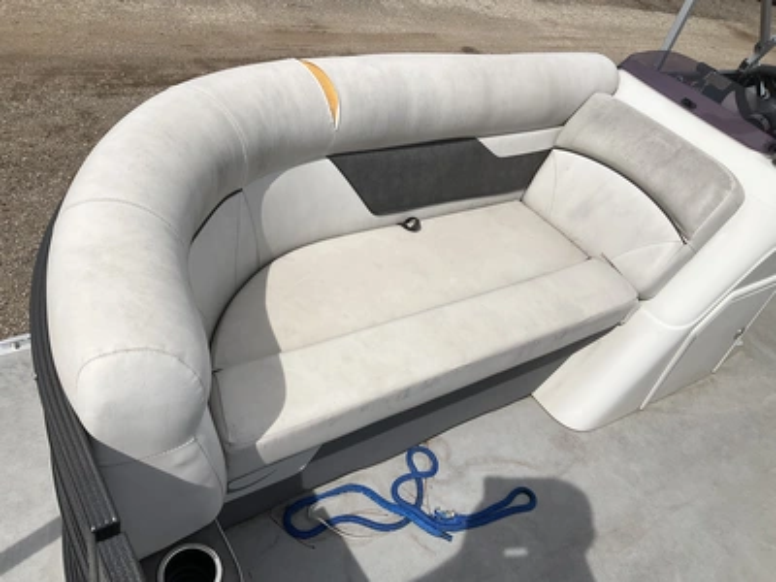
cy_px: 291
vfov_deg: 48.2
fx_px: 650
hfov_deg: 61.7
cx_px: 388
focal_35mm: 29
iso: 25
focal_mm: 3
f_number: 1.8
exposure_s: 1/3322
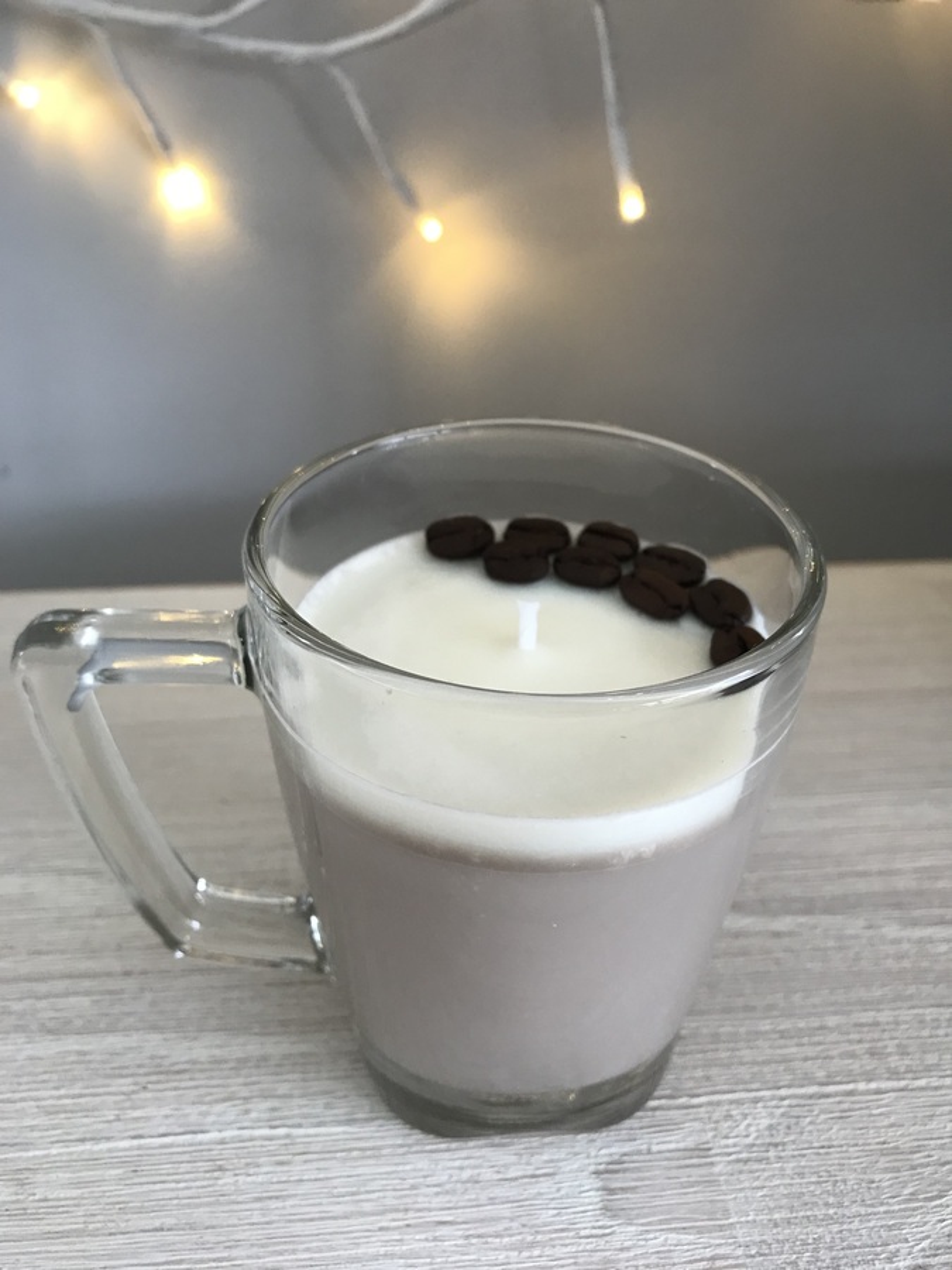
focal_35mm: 28
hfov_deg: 49.7
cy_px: 635
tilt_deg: -33.3
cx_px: 476
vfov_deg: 63.4
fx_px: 1027
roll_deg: -1.2
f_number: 1.8
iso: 25
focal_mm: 3.99
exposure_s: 1/33
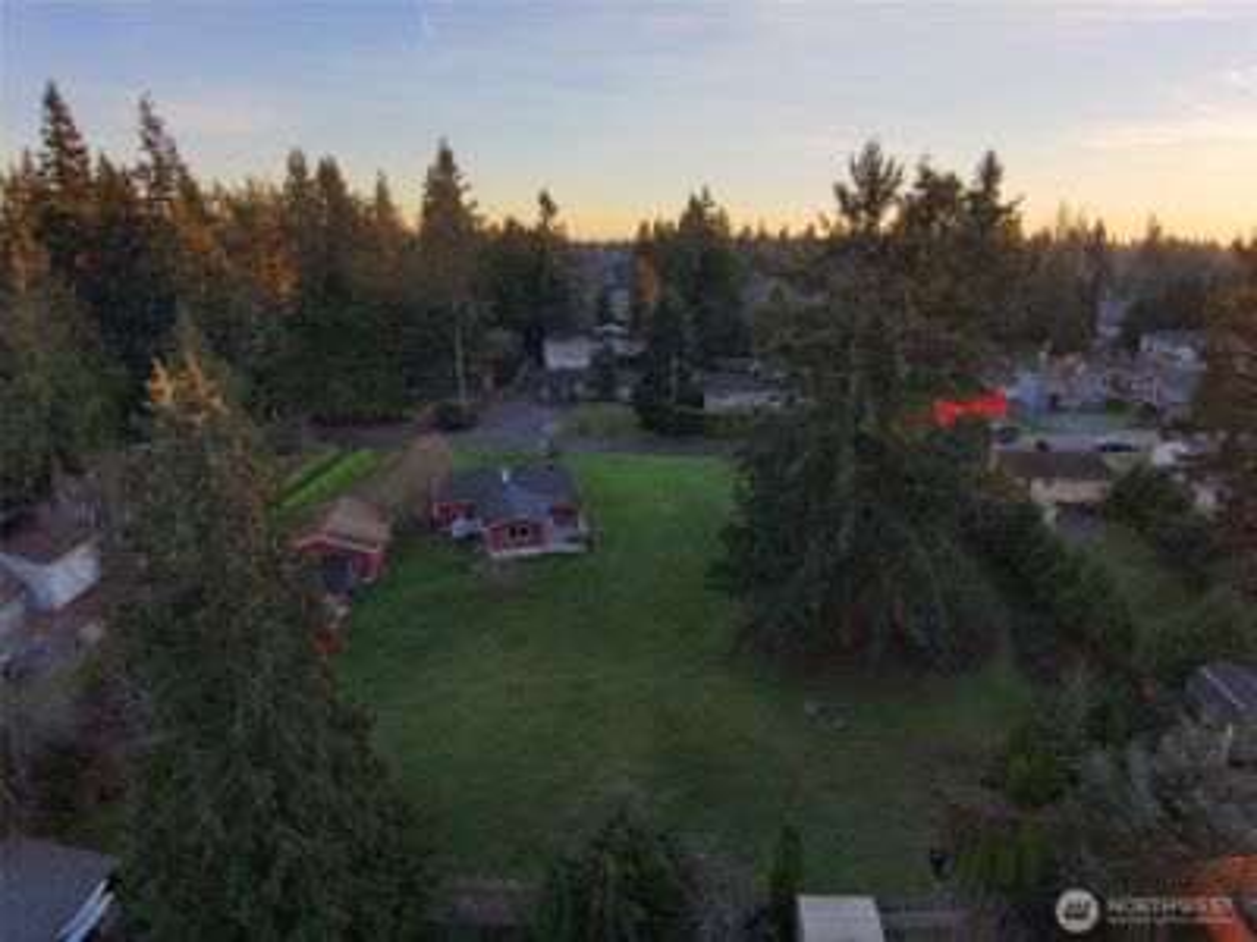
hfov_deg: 79.0
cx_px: 628
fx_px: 763
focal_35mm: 21
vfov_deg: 63.4
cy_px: 471
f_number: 2.8
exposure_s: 1/129
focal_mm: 3.7
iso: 100
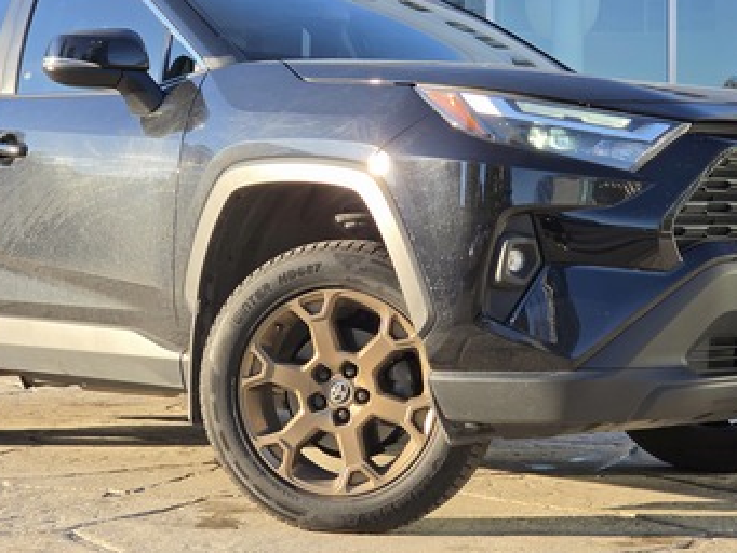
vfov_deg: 17.4
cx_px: 391
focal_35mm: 85
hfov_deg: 23.0
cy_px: 237
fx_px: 1810
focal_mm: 7
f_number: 2.4
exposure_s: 1/260
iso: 25
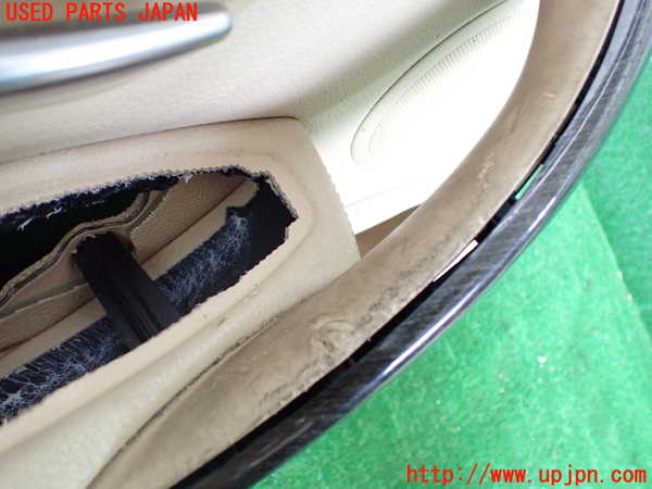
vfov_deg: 46.8
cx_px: 326
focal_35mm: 30
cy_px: 244
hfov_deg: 60.0
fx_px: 565
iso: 800
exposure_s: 1/50
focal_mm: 5.4
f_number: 2.3
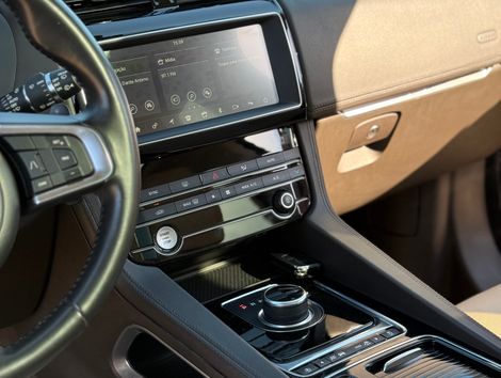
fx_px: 696
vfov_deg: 30.3
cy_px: 189
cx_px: 250
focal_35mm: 48
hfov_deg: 39.6
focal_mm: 6.76
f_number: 1.78
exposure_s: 1/254
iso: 64
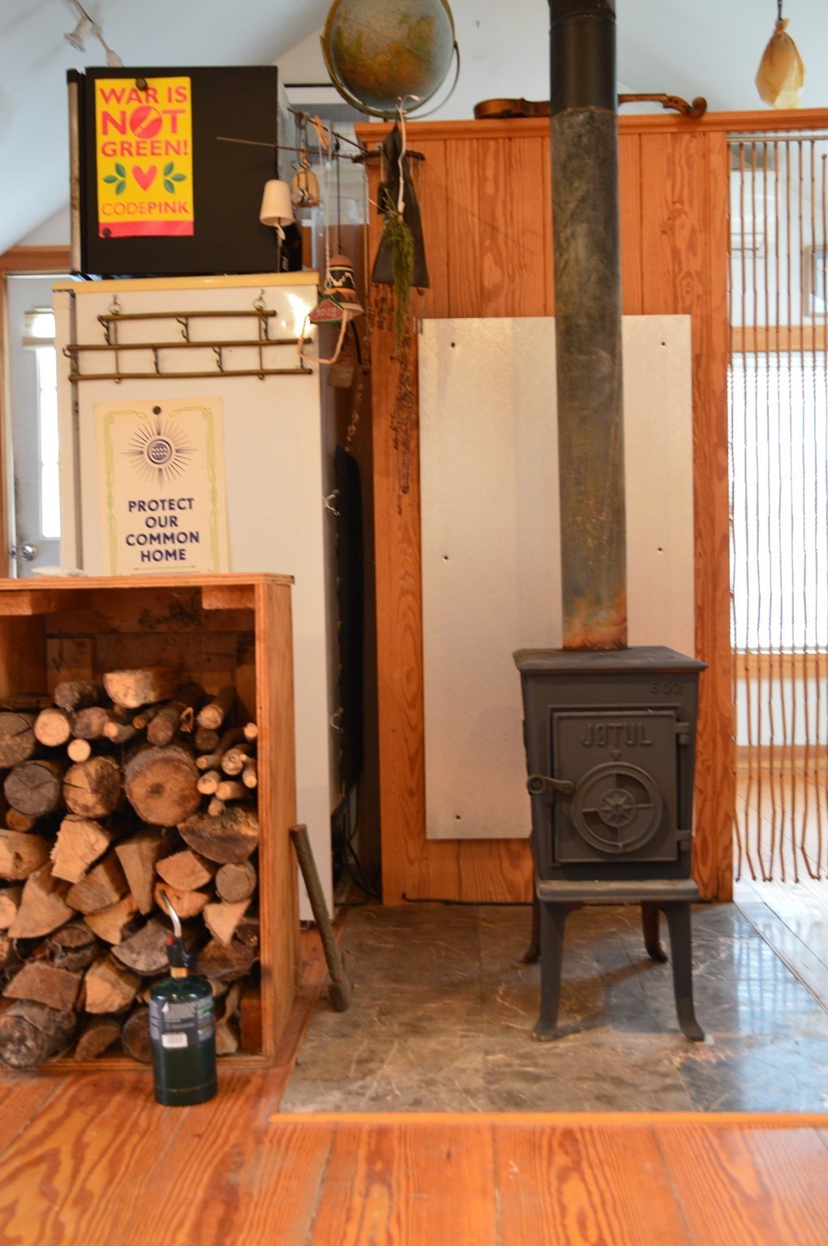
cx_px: 414
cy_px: 623
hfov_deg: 35.4
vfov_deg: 51.3
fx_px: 1296
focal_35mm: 38
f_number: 4
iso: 800
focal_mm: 25
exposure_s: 1/13
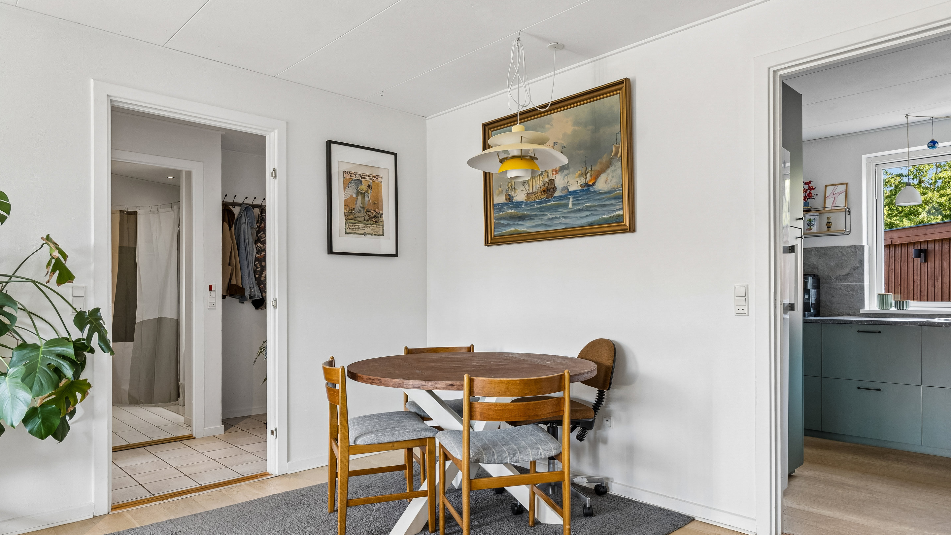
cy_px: 305
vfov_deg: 46.6
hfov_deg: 75.1
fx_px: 619
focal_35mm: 25
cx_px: 488
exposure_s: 1/8
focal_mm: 15
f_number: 8
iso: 200
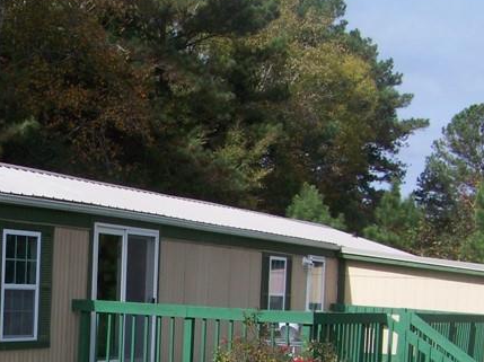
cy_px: 344
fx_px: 1201
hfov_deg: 22.1
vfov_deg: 16.8
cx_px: 33
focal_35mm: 86
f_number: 4
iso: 69
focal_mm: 5.85
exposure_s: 1/640
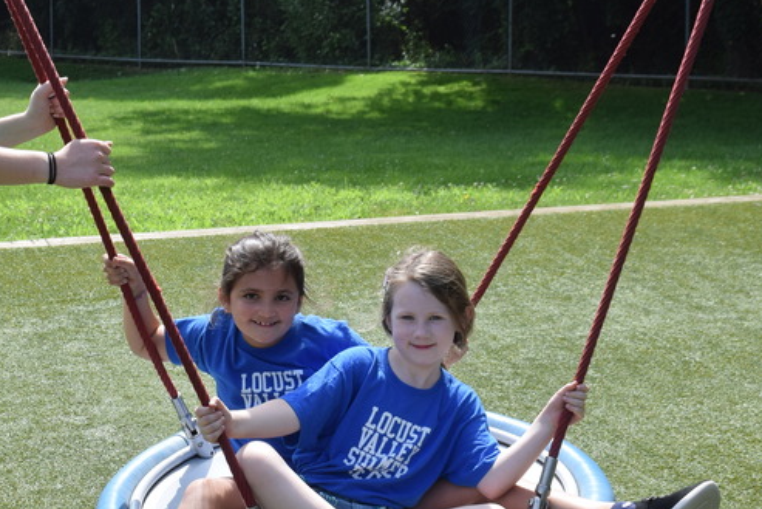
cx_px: 240
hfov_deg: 24.9
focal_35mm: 81
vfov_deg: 16.9
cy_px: 210
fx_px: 1715
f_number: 9
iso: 200
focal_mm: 26
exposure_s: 1/320
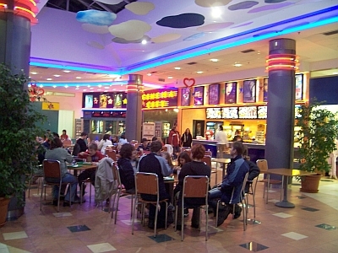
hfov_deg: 54.0
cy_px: 126
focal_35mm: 34
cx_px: 169
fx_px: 332
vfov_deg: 41.8
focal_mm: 5.6
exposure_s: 1/10
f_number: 2.7
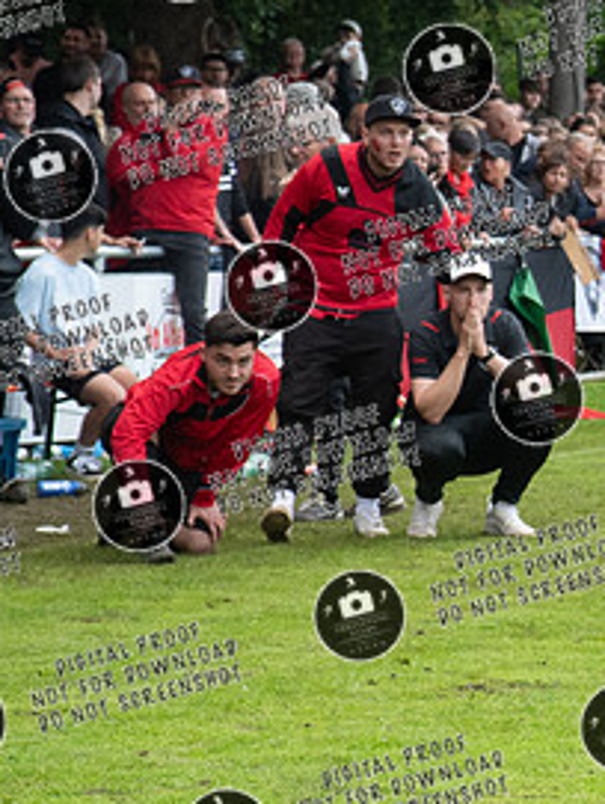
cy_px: 414
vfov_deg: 7.6
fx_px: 6068
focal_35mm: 261
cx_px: 906
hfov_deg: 5.7
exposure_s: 1/500
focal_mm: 70
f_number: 4
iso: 720
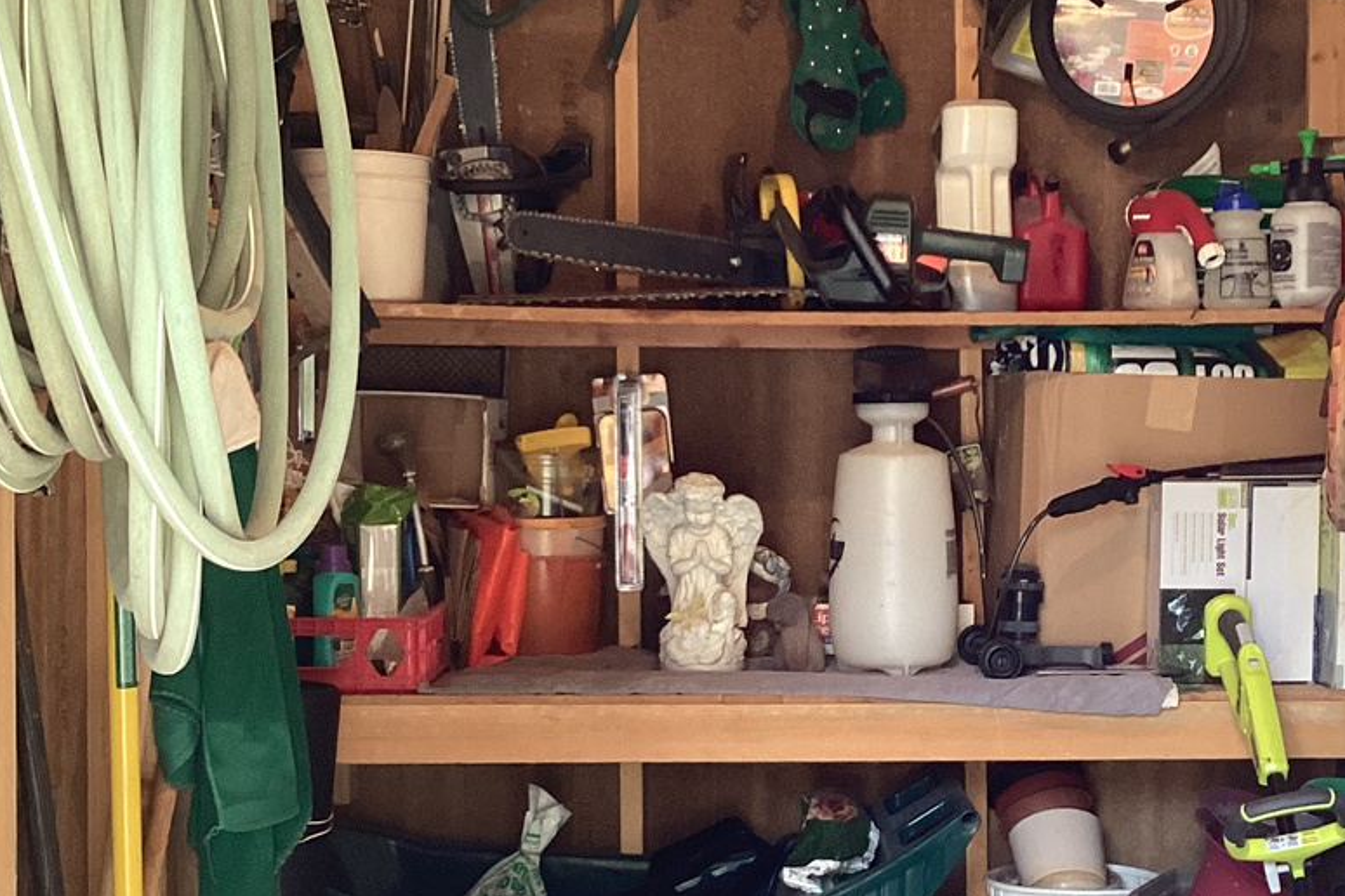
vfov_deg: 21.2
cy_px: 570
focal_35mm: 64
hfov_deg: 31.2
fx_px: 2391
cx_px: 881
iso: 125
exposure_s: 1/60
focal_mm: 3.3
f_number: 2.4
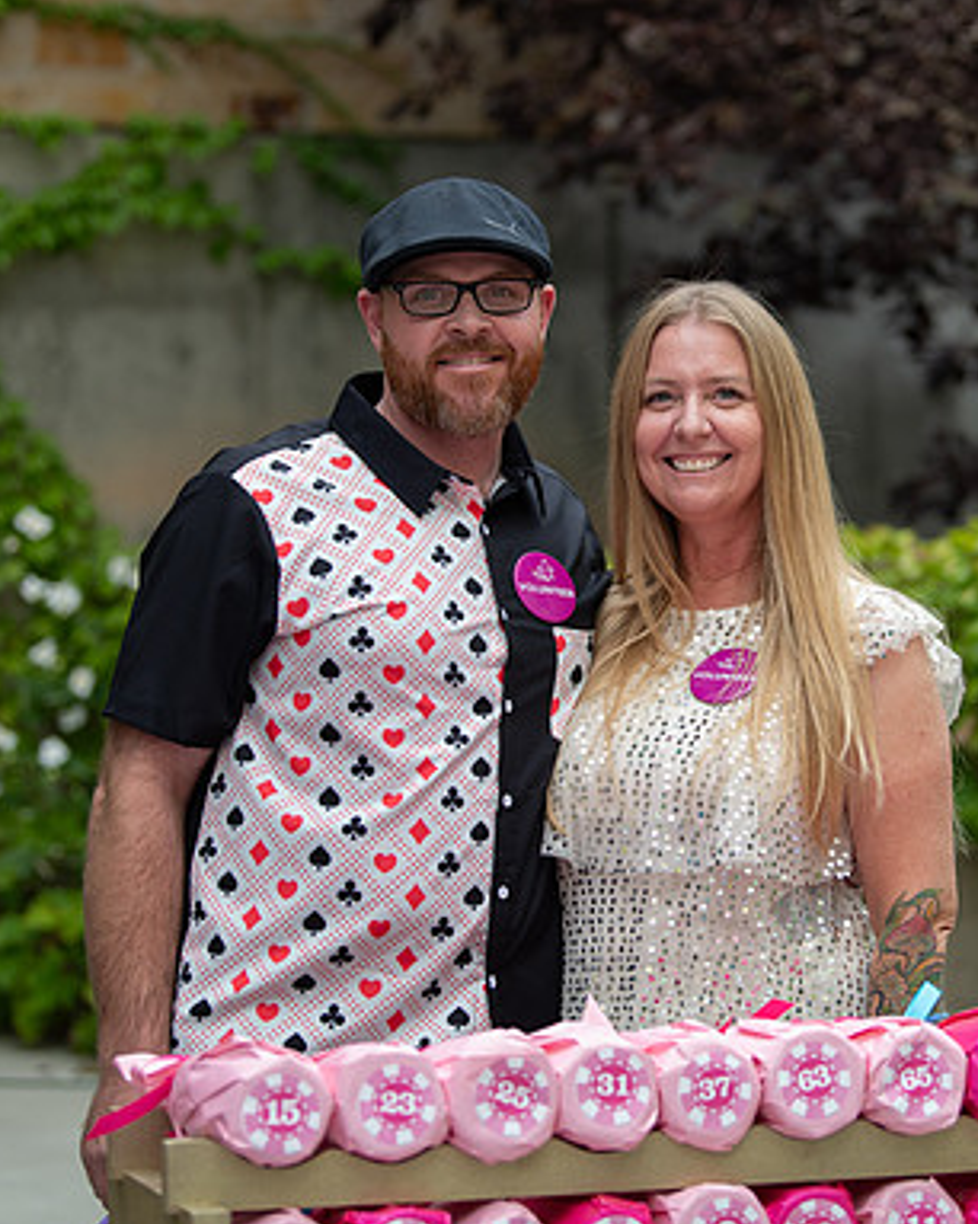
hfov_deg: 11.7
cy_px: 518
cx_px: 738
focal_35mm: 131
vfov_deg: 14.7
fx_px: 4744
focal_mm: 80
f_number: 2.8
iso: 200
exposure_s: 1/200
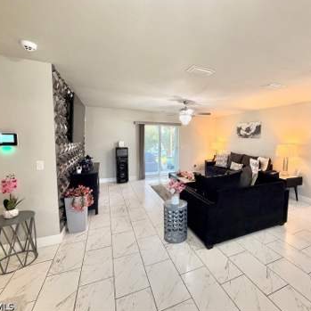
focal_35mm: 17
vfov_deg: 84.0
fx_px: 173
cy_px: 153
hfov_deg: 82.9
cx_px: 188
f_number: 2.2
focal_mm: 2.22
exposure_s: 1/60
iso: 400
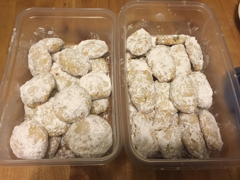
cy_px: 90
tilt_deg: -64.3
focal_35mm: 29
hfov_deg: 61.7
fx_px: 201
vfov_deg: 48.2
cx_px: 120
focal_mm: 4.15
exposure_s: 1/30
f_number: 2.2
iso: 100
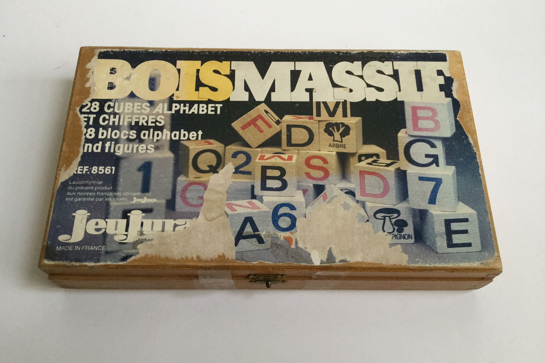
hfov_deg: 57.2
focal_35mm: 33
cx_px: 267
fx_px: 500
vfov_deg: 40.0
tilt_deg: -64.4
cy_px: 185
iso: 100
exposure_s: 1/33
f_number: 2.4
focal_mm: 3.3
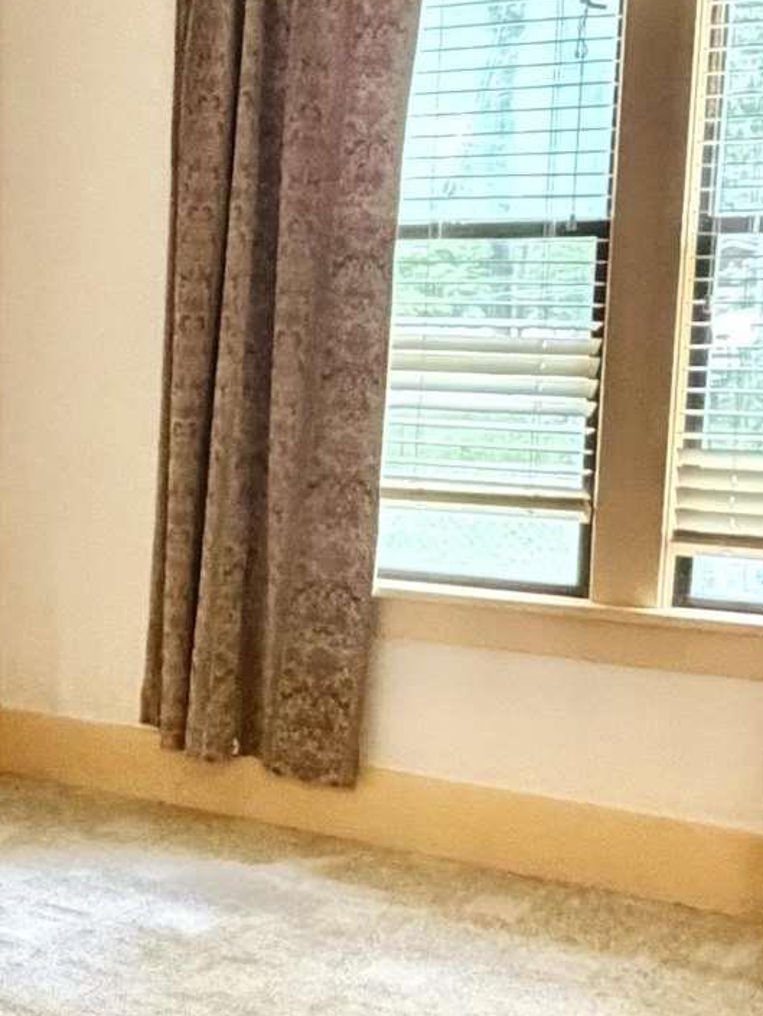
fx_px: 1792
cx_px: 58
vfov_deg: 31.5
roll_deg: -0.4
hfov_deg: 23.3
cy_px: 651
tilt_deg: -10.4
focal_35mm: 61
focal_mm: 2.22
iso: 1000
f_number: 2.2
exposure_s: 1/60
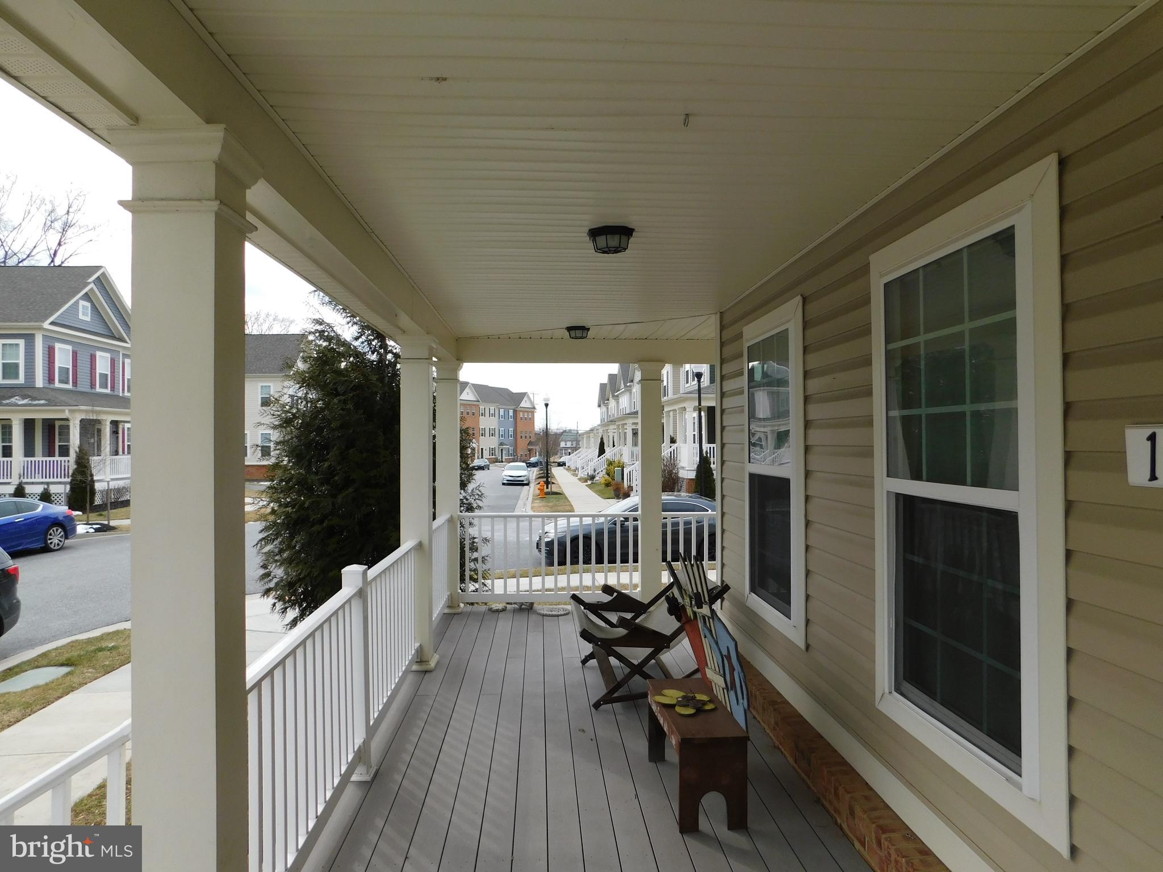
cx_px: 582
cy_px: 436
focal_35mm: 23
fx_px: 773
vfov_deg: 58.9
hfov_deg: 73.9
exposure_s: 1/800
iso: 125
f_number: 3
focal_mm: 4
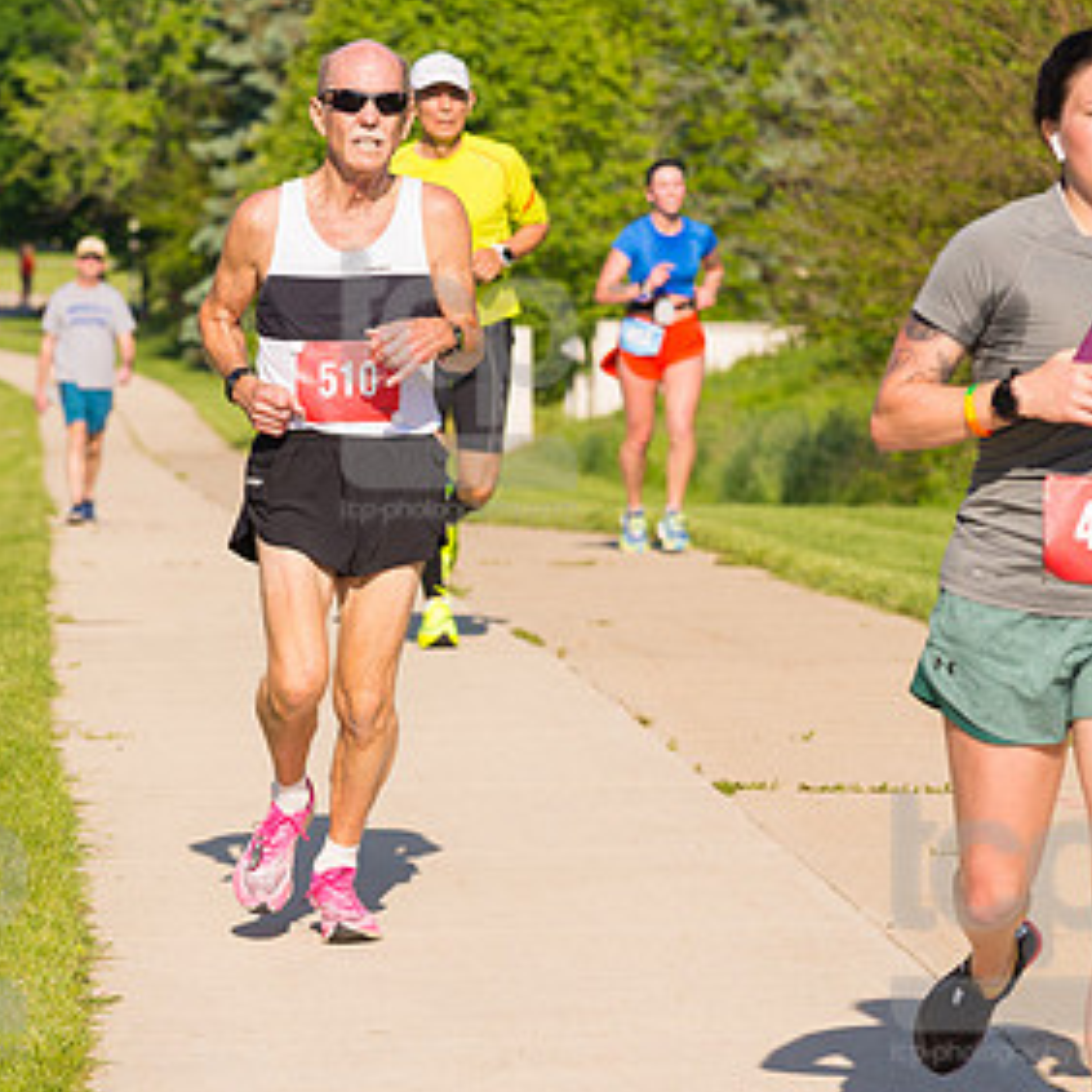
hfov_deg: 8.3
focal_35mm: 210
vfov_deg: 8.3
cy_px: 385
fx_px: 7495
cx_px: 461
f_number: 5.6
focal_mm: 120
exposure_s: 1/2000
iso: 400
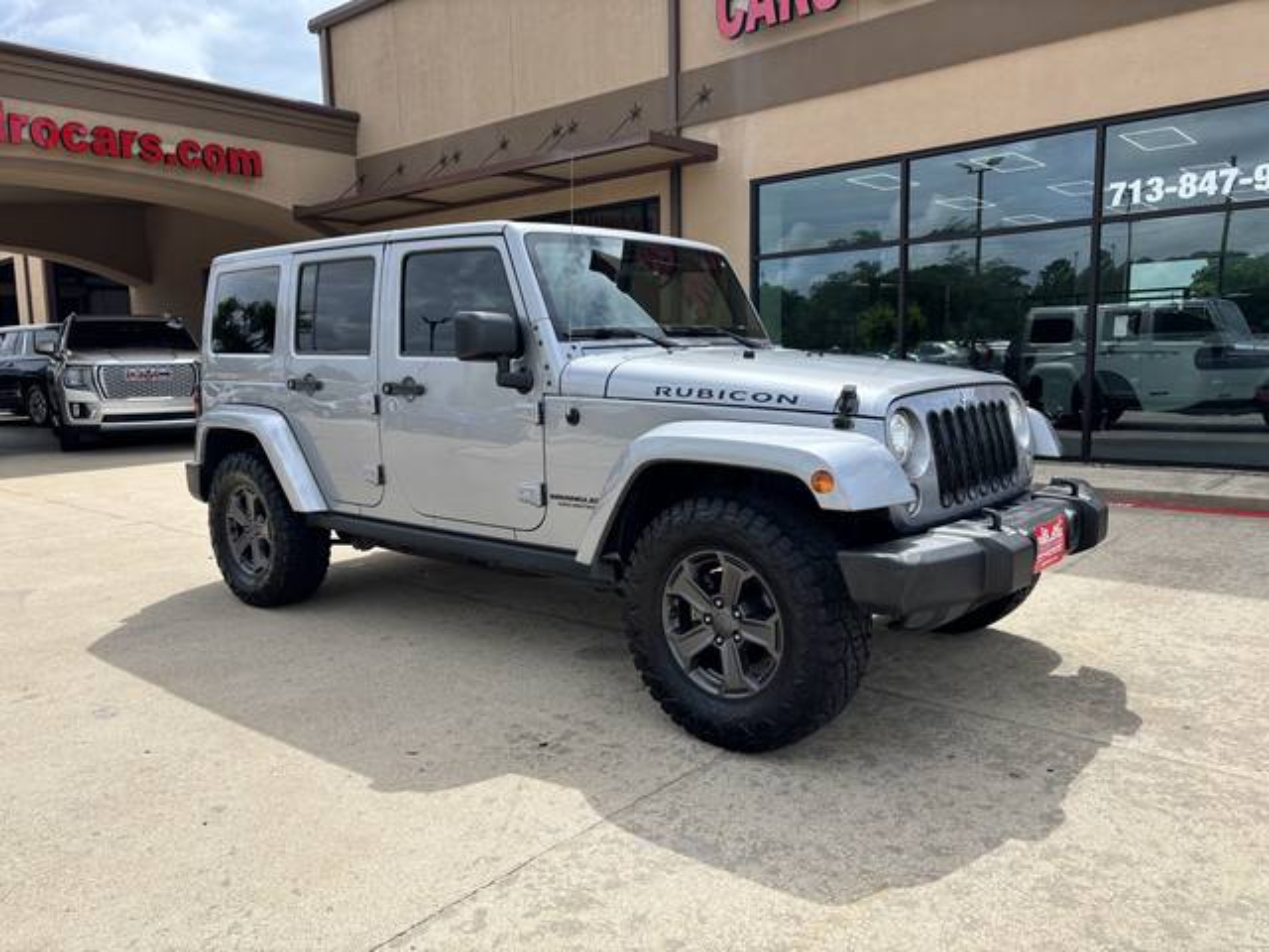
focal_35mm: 26
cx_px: 634
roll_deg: +1.0
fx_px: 953
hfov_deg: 67.3
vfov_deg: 53.1
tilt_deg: -7.3
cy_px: 476
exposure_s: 1/2398
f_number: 1.6
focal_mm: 5.96
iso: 50
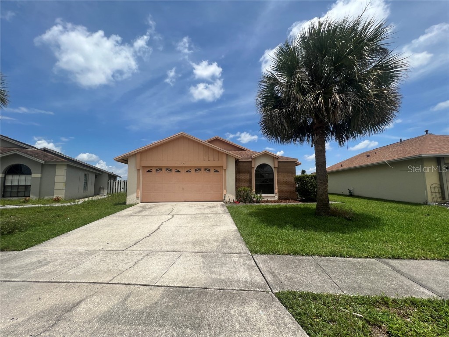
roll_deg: +0.6
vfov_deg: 89.9
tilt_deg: +4.9
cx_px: 224
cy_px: 168
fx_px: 169
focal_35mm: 13
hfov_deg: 106.2
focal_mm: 1.57
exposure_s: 1/2732
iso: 32
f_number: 1.8
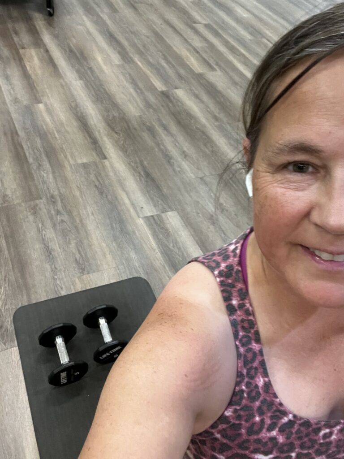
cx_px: 172
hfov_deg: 46.8
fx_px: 398
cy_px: 230
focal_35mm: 30
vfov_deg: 60.0
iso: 500
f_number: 2.2
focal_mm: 2.71
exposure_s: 1/30
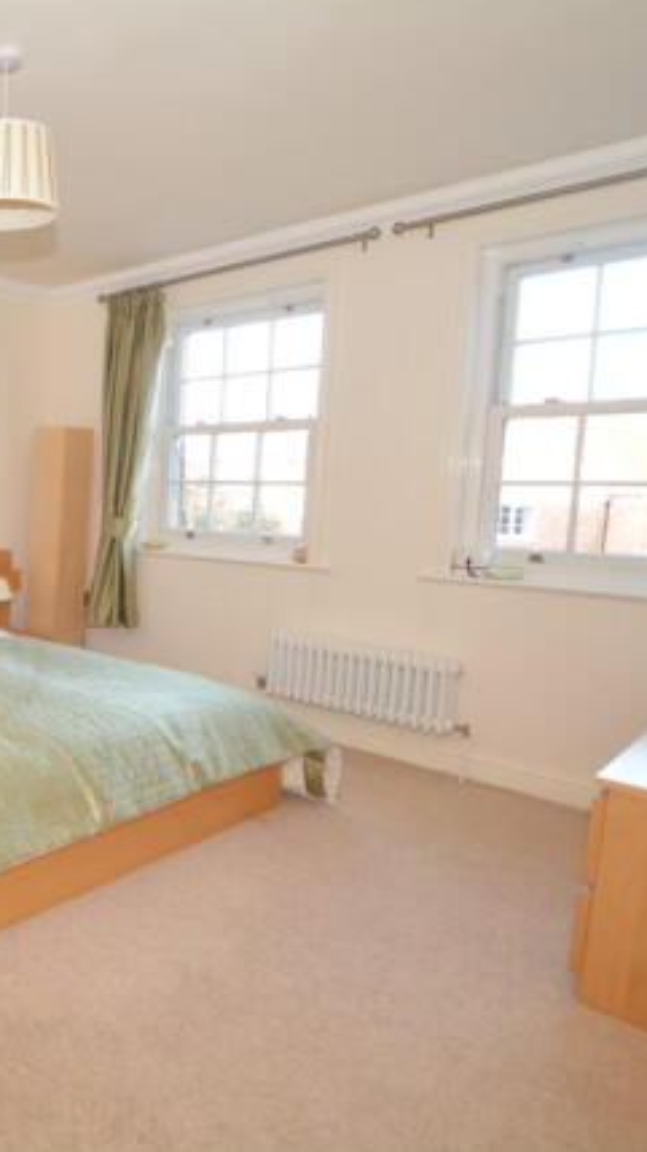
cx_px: -79
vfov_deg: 76.3
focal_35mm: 24
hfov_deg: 38.6
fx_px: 733
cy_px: 571
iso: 500
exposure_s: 1/60
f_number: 4
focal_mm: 10
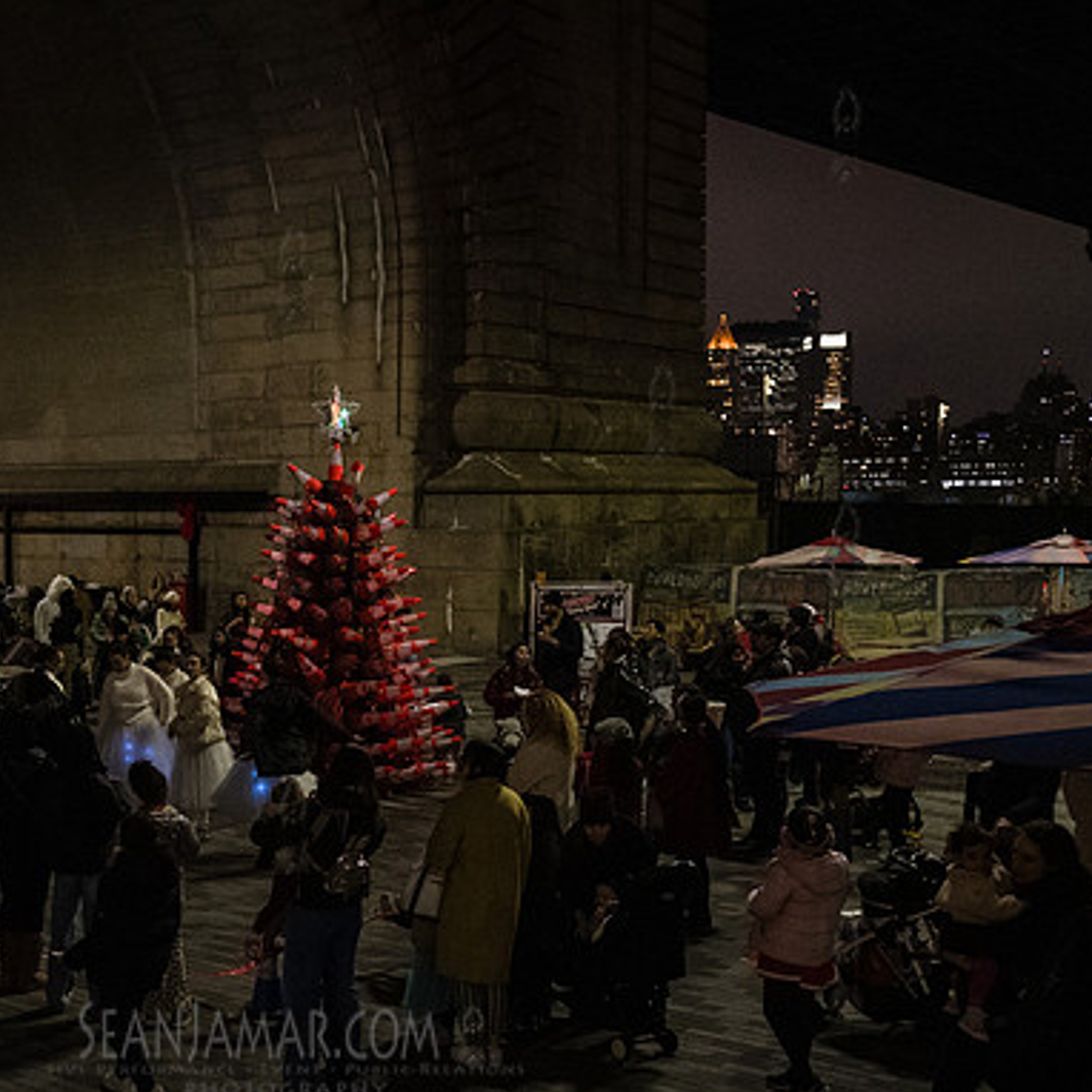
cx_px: 149
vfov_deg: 35.1
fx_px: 1713
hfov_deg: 33.8
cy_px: 700
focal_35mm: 48
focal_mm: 28
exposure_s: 1/160
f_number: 3.2
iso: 8000
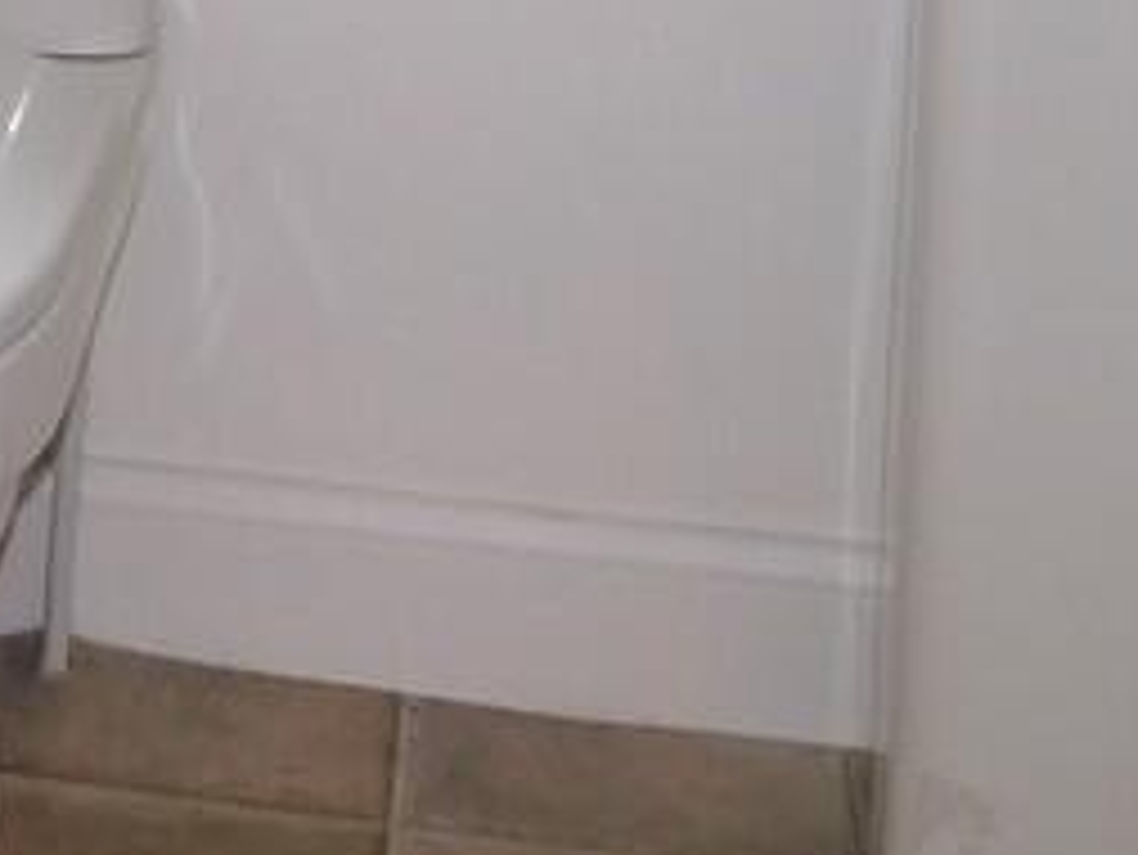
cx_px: -193
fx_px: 3059
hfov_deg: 19.9
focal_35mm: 93
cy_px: -734
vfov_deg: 14.0
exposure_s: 1/30
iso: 160
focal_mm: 4
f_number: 3
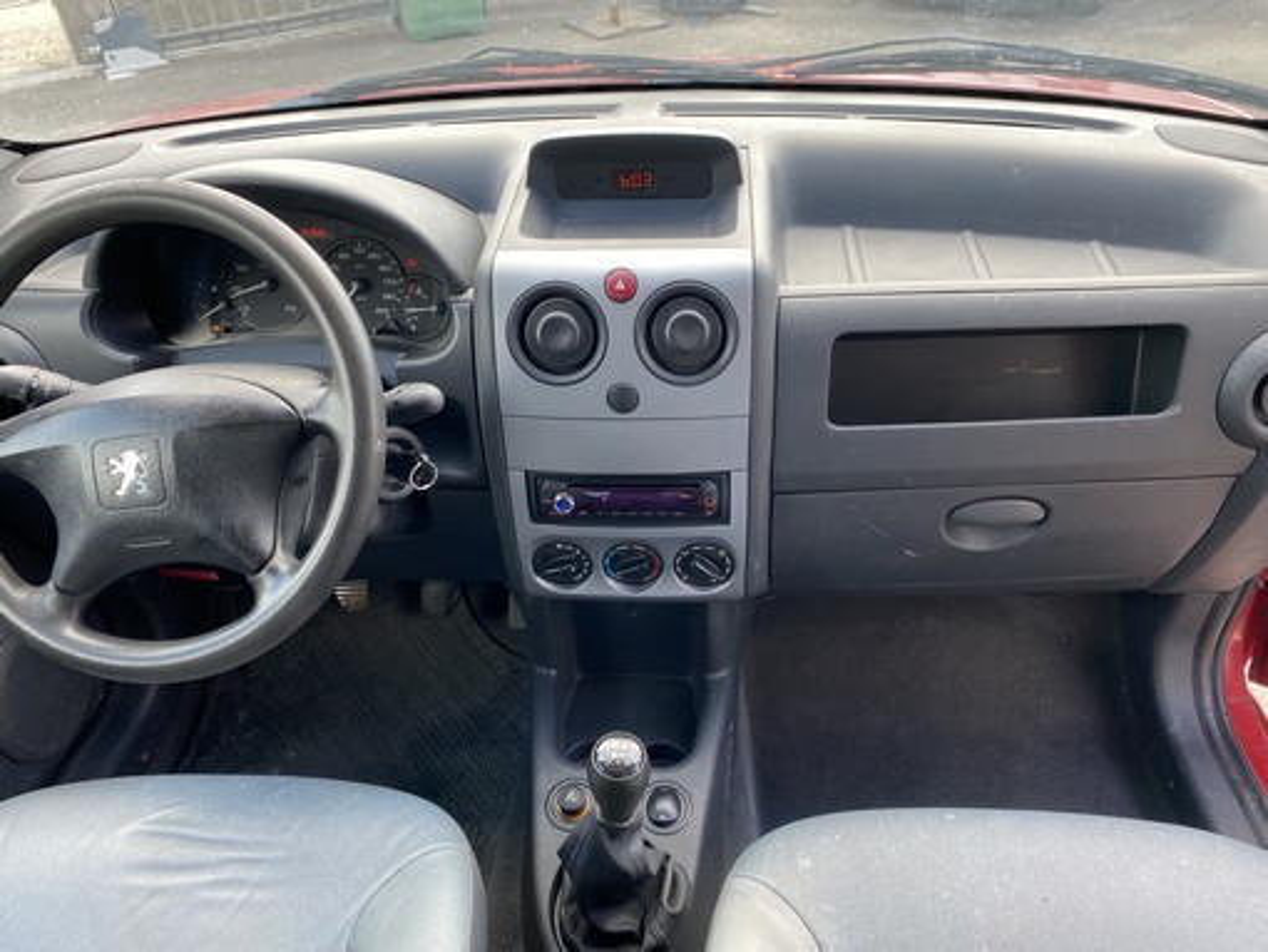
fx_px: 953
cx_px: 634
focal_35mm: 26
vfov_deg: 53.1
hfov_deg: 67.3
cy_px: 476
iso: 80
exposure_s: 1/121
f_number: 1.8
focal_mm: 4.25
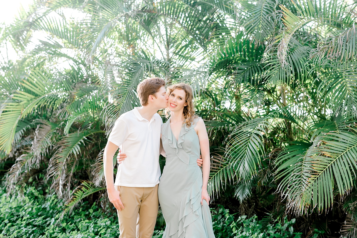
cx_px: 178
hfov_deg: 34.5
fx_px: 575
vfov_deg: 23.4
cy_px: 119
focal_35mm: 58
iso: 400
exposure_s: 1/160
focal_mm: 58
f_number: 2.8
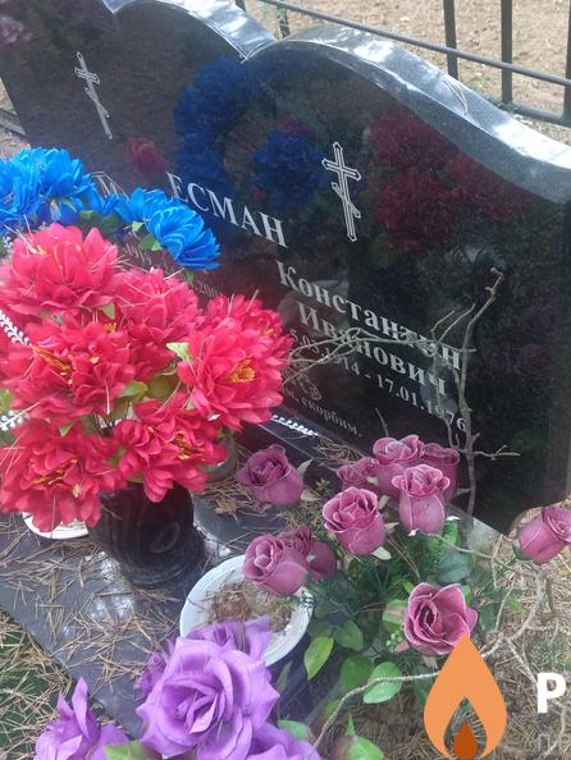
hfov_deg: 39.6
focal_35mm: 35
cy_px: 383
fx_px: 769
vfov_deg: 52.6
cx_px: 430
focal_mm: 3.81
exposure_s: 1/24
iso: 500
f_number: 2.2
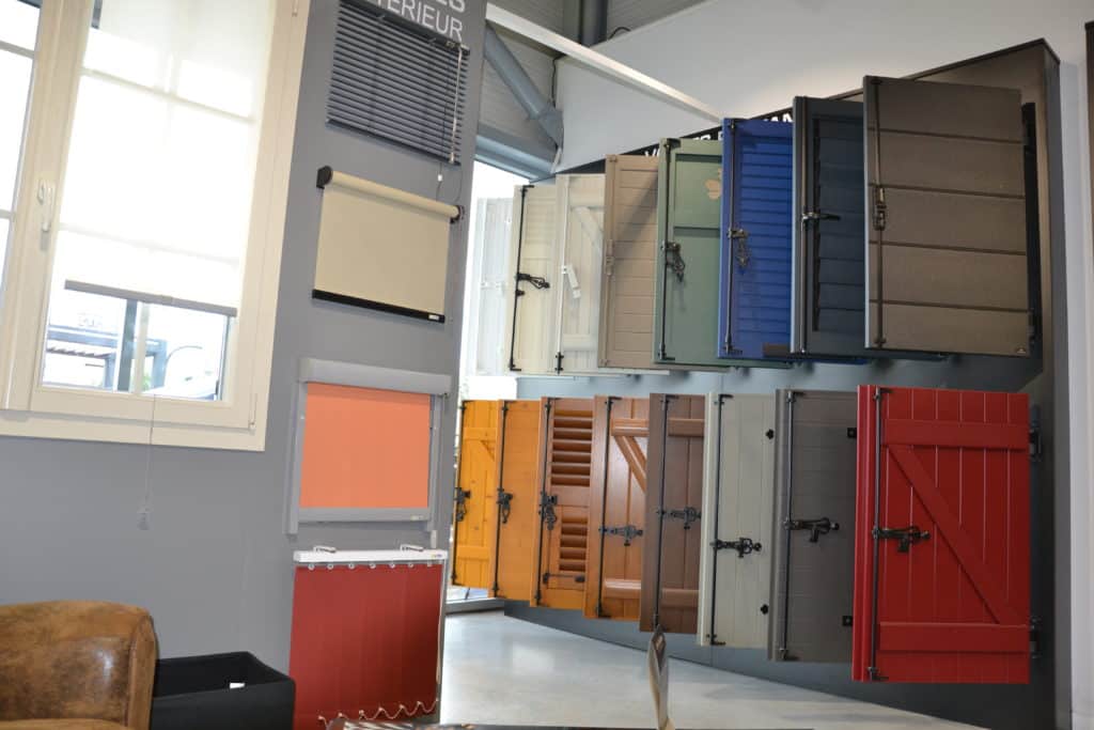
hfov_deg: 67.4
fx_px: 821
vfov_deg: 47.9
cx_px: 547
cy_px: 365
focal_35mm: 27
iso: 400
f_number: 4
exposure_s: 1/100
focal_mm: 18
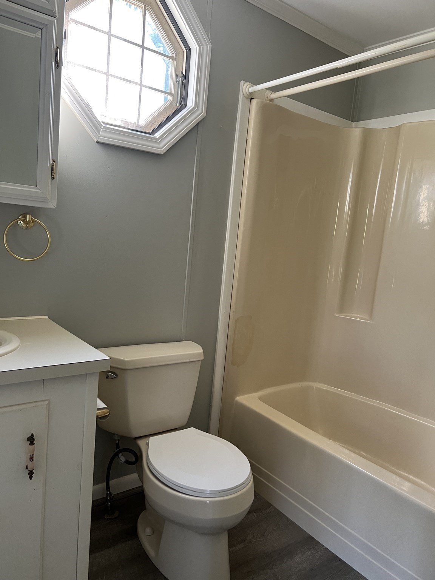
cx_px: 218
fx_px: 436
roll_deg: -5.9
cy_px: 290
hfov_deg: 53.1
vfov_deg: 67.3
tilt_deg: -6.2
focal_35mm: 26
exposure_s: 1/60
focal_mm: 5.7
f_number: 1.5
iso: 200
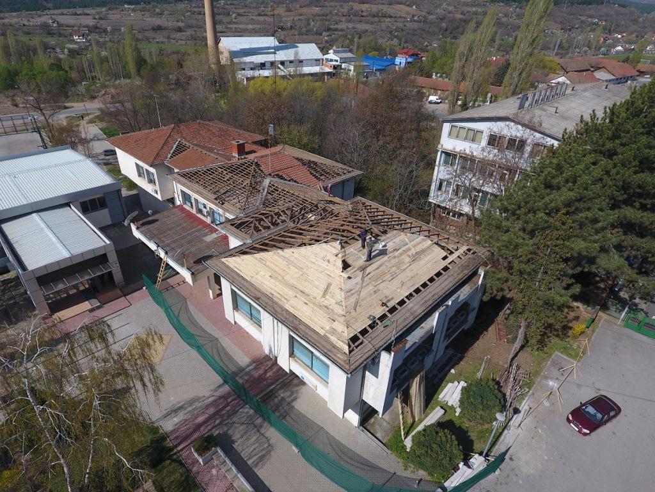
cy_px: 246
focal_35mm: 20
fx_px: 378
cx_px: 328
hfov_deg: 81.7
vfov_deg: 66.0
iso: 100
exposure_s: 1/1328
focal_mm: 3.61
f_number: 2.8
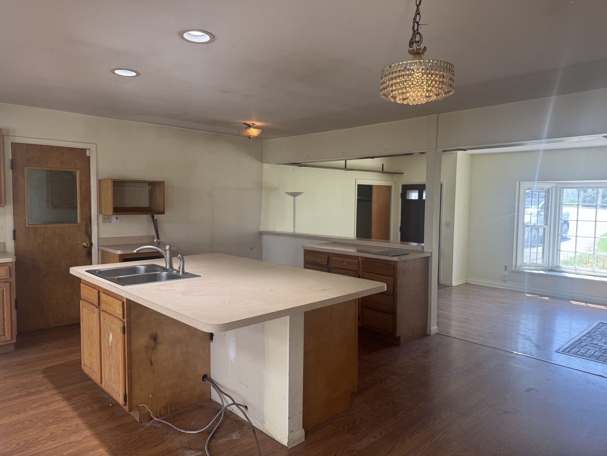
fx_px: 421
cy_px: 228
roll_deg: -0.9
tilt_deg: -3.4
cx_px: 304
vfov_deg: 56.8
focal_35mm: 24
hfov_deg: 71.6
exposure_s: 1/120
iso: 80
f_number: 1.78
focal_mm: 6.76
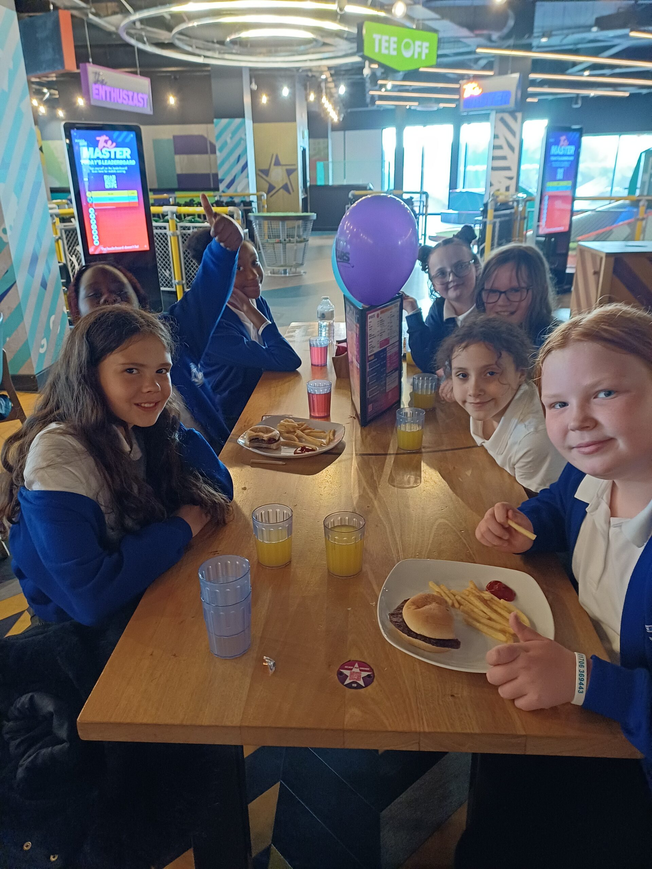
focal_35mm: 25
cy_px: 434
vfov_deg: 69.4
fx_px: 628
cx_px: 326
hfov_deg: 54.9
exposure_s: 1/20
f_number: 1.8
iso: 640
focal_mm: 4.65
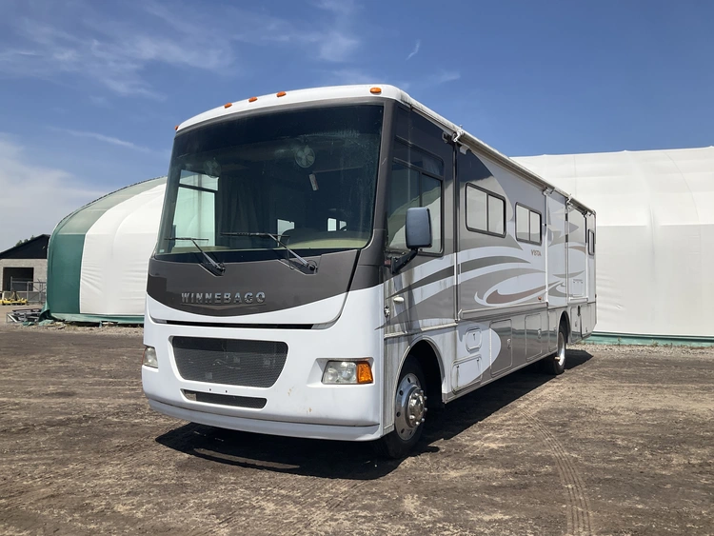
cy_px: 268
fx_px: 598
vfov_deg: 48.3
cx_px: 357
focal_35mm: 29
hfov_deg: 61.6
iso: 25
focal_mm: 3
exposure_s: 1/3125
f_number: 1.8
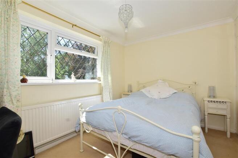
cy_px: 79
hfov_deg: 100.4
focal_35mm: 15
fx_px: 99
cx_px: 119
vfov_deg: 77.3
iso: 400
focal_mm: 10
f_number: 10
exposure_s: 1/200
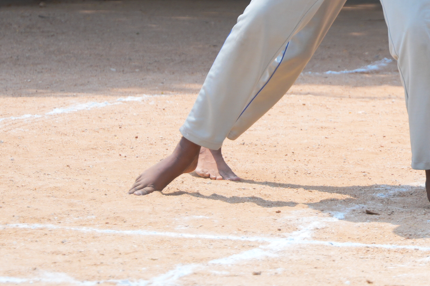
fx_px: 2621
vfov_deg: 6.2
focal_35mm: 219
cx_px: 641
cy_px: -78
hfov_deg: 9.1
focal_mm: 57.9
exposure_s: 1/1600
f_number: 2.8
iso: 160
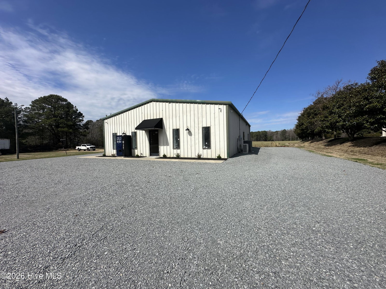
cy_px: 144
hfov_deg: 102.1
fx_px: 156
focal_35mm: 14
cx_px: 193
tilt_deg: +2.8
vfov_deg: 85.7
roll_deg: +1.2
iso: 50
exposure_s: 1/4651
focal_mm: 2.22
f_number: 2.2
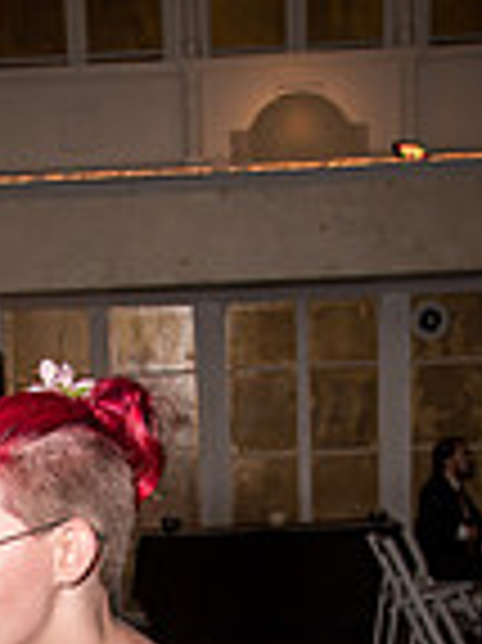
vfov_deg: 18.2
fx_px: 1804
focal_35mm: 97
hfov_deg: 15.2
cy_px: 941
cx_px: 167
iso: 200
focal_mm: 32
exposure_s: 1/80
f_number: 7.1
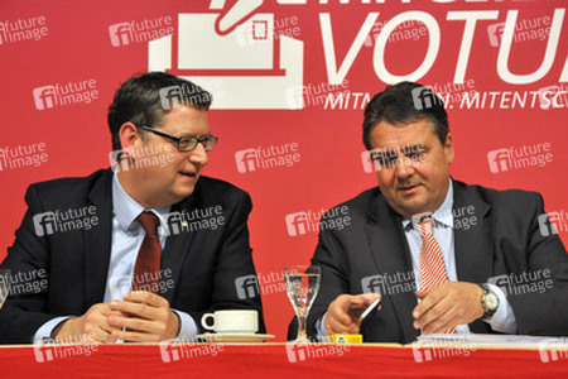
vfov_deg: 12.2
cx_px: 284
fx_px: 1775
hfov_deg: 18.2
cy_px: 190
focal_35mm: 112
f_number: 7.1
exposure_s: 1/125
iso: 2000
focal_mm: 75
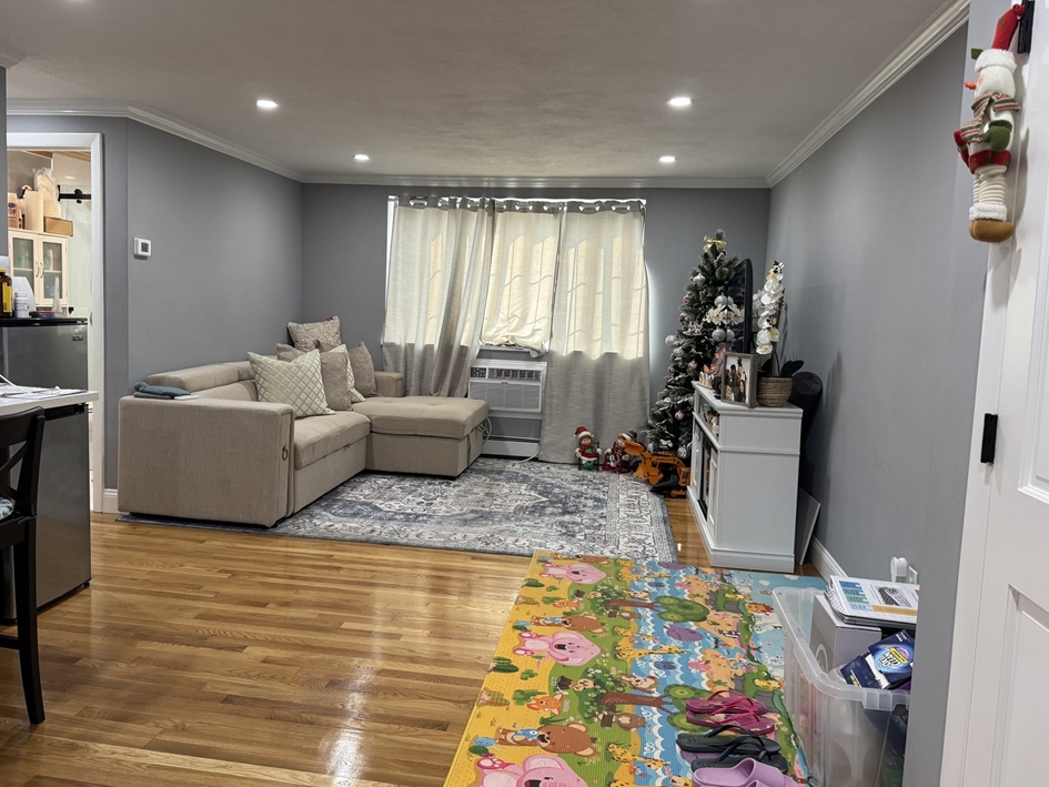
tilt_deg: -5.2
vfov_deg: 53.1
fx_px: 788
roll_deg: -2.8
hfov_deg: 67.3
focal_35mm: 26
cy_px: 377
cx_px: 502
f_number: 1.78
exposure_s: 1/120
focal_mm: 6.76
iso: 200
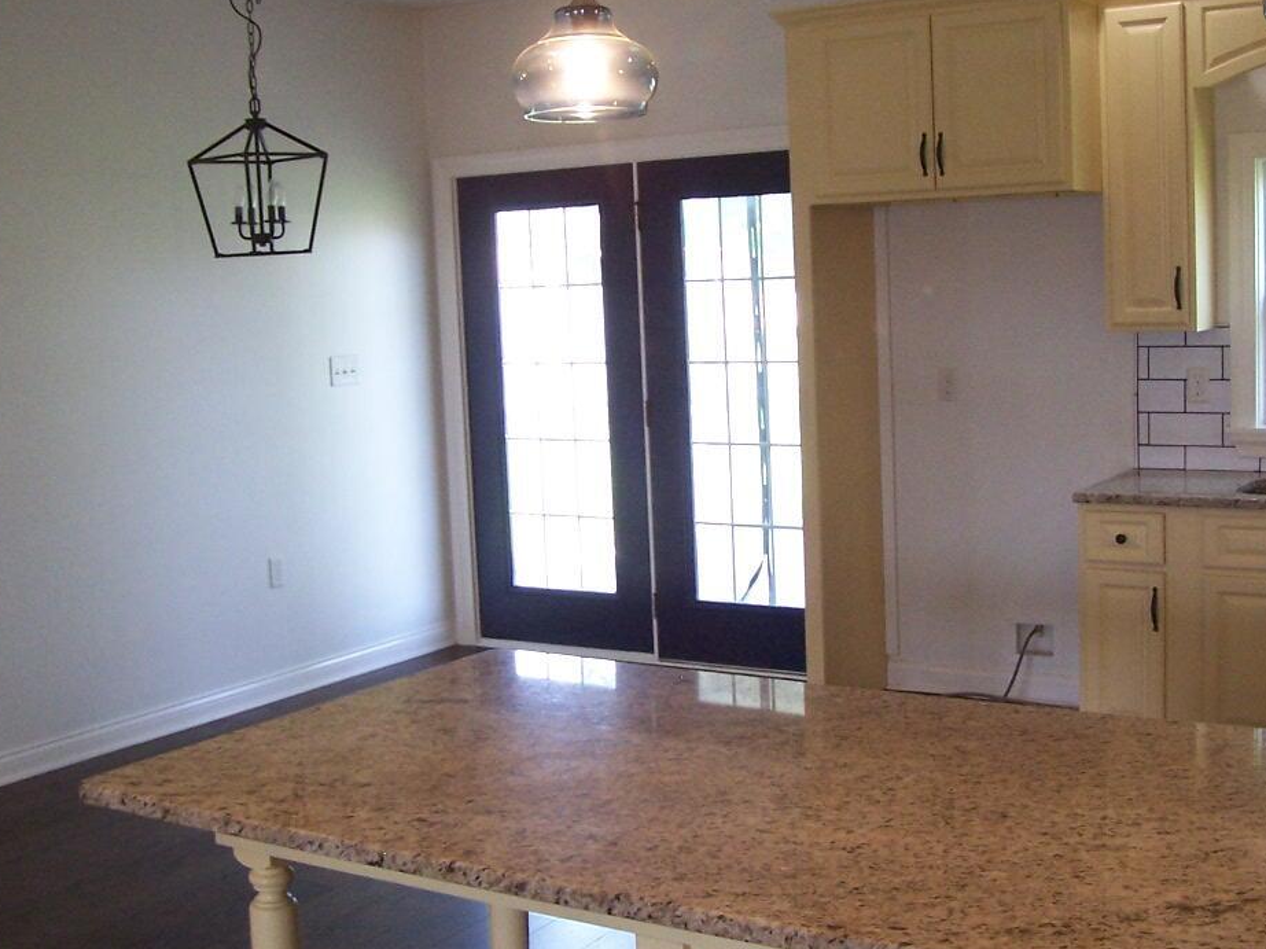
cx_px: 715
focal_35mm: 64
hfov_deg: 30.2
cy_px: 463
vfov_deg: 22.9
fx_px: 2340
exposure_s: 1/45
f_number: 2.8
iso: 140
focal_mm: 6.3
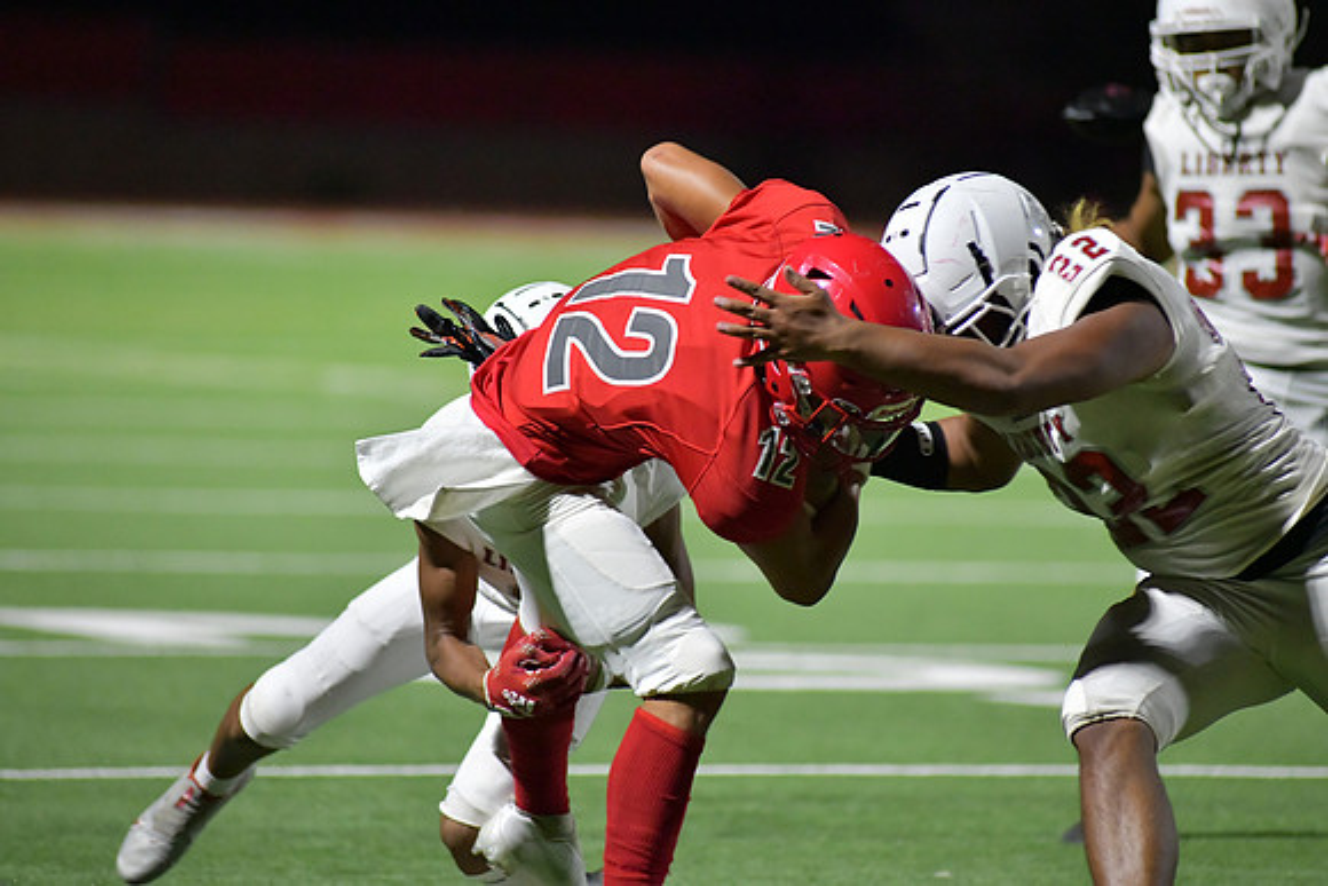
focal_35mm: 300
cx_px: 664
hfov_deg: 6.9
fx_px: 11069
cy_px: 443
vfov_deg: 4.6
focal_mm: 300
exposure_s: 1/1250
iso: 8000
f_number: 4
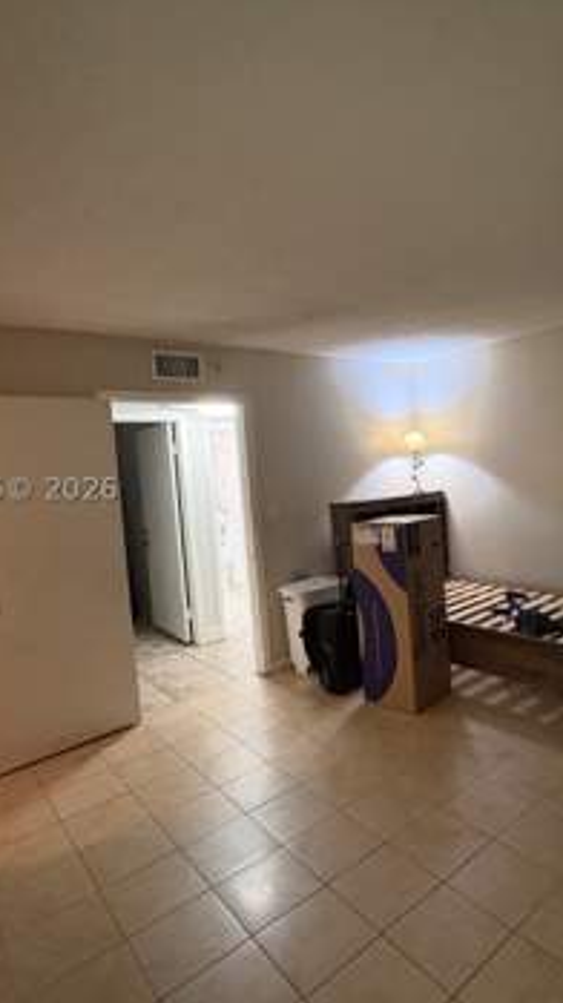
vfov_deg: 83.8
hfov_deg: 52.4
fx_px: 558
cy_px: 489
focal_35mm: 21
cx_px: 382
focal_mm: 2.22
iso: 500
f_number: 2.2
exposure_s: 1/60
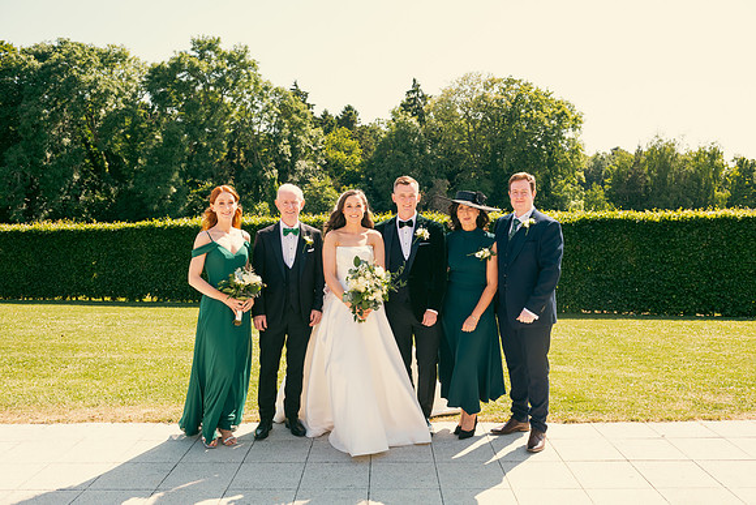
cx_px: 378
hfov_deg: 58.7
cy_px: 252
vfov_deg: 41.1
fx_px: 672
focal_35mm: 32
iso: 125
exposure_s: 1/200
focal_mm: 32
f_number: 6.3
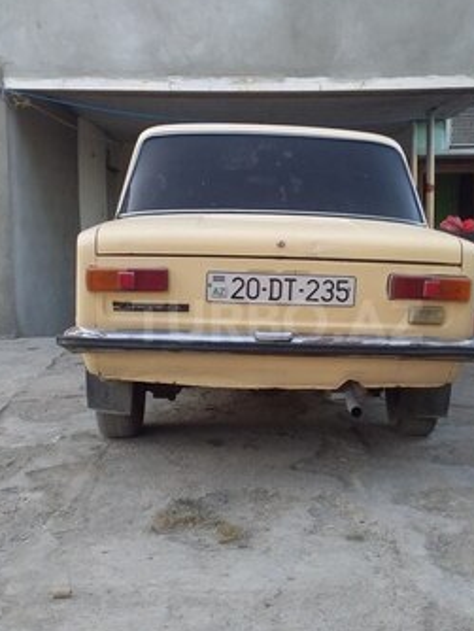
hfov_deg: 31.5
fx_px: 839
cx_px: 278
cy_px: 321
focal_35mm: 46
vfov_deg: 41.2
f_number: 2.2
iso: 50
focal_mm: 3.3
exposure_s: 1/100
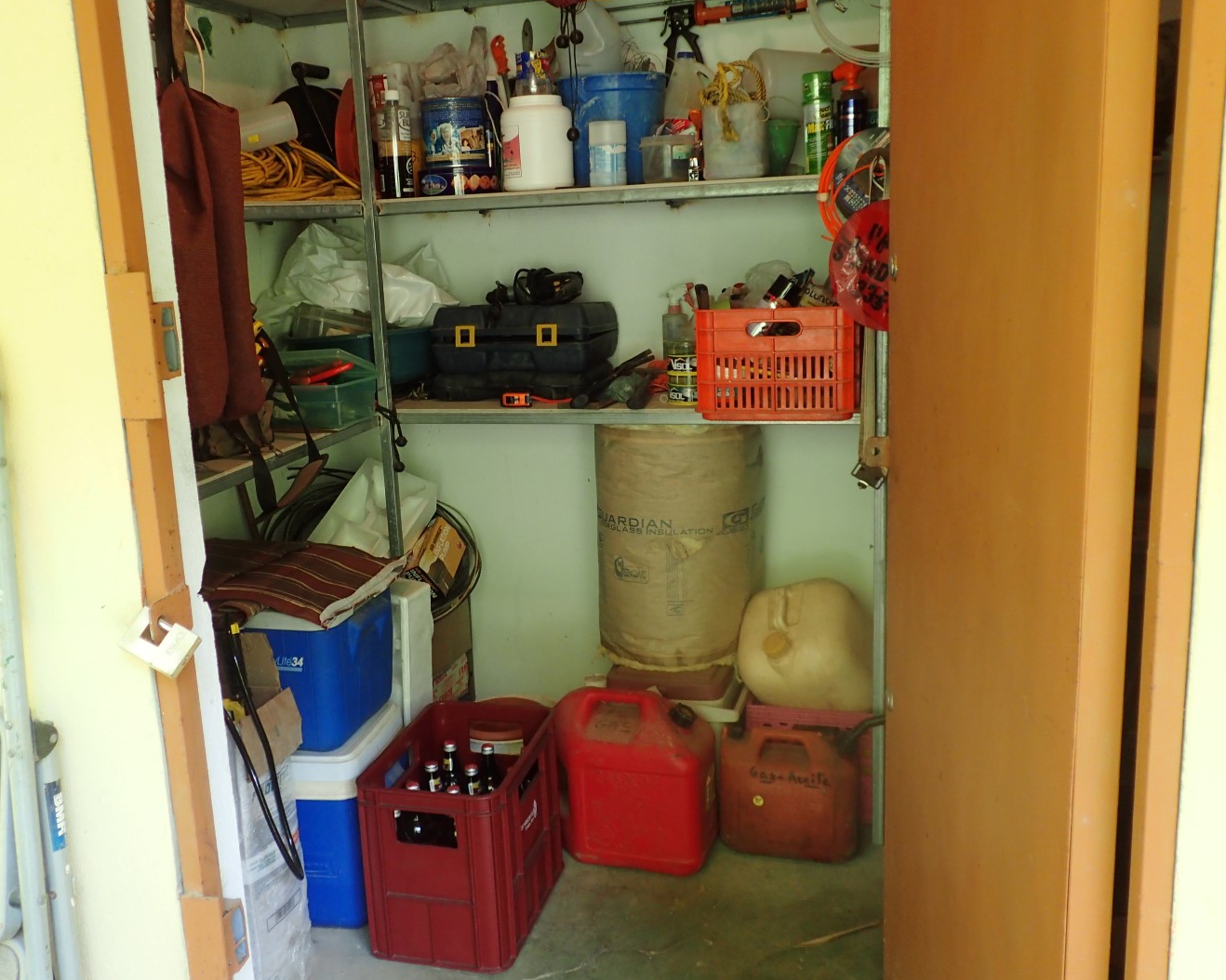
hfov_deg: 55.6
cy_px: 481
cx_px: 562
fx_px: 1161
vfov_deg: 45.8
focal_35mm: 32
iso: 160
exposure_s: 1/60
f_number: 2.3
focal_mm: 5.5
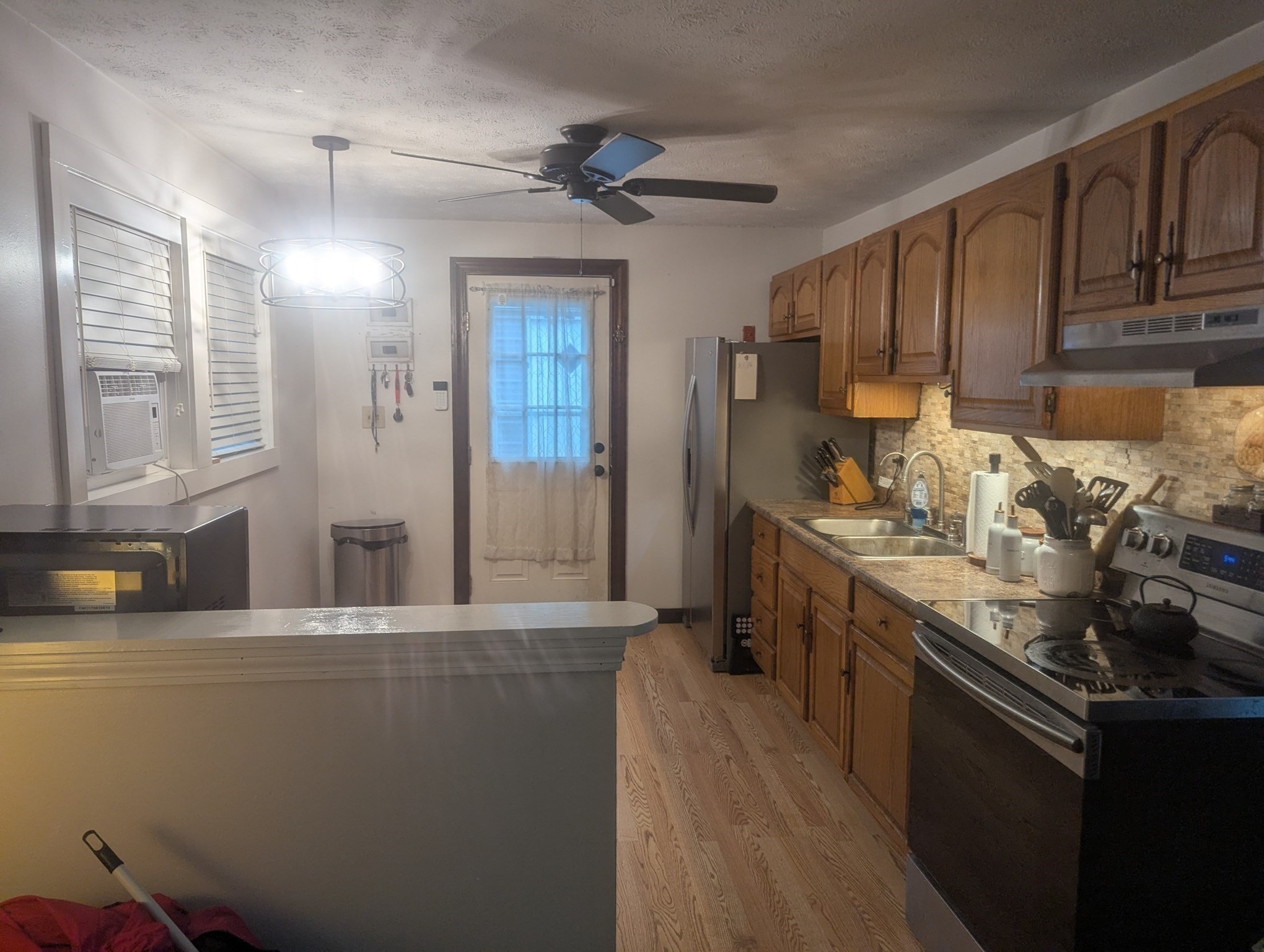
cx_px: 632
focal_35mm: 24
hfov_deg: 71.5
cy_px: 476
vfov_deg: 56.9
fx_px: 878
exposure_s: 1/40
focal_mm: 6.81
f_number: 1.85
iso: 64
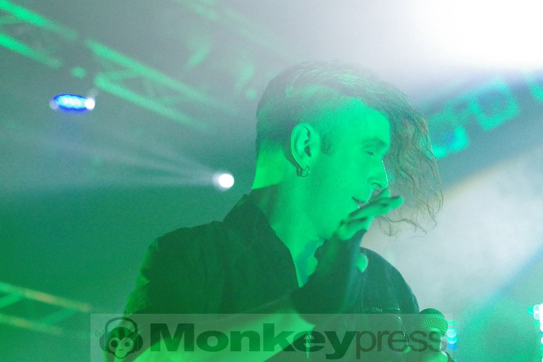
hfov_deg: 27.0
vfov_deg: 18.2
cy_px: 181
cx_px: 272
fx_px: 1131
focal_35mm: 75
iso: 6400
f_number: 2.5
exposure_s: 1/500
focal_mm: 50
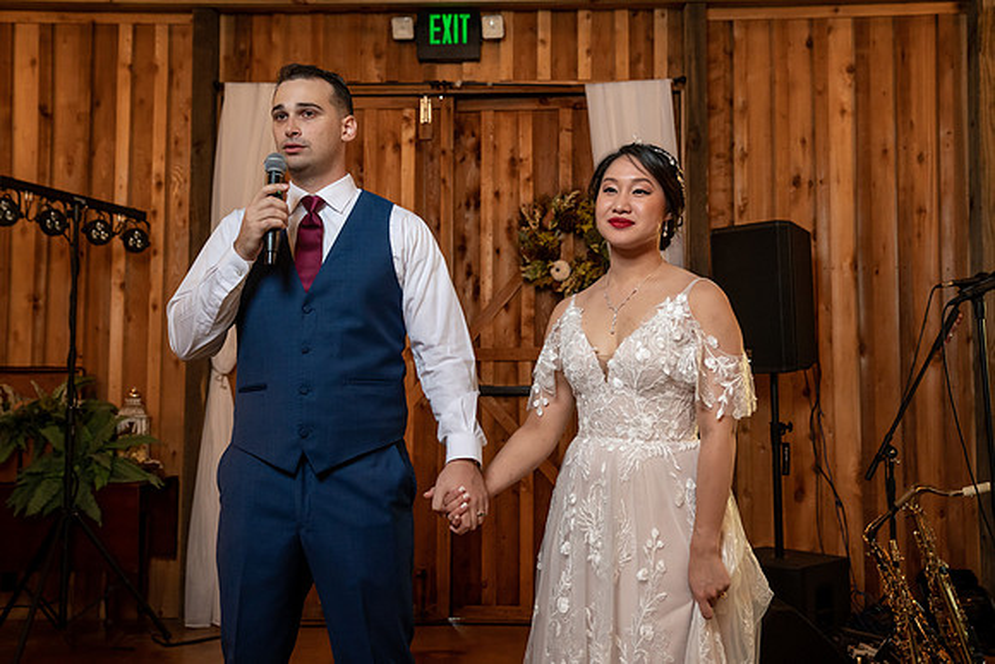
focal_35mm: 37
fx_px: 1018
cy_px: 332
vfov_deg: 36.1
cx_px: 498
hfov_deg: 52.1
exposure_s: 1/100
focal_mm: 36
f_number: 4
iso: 2000
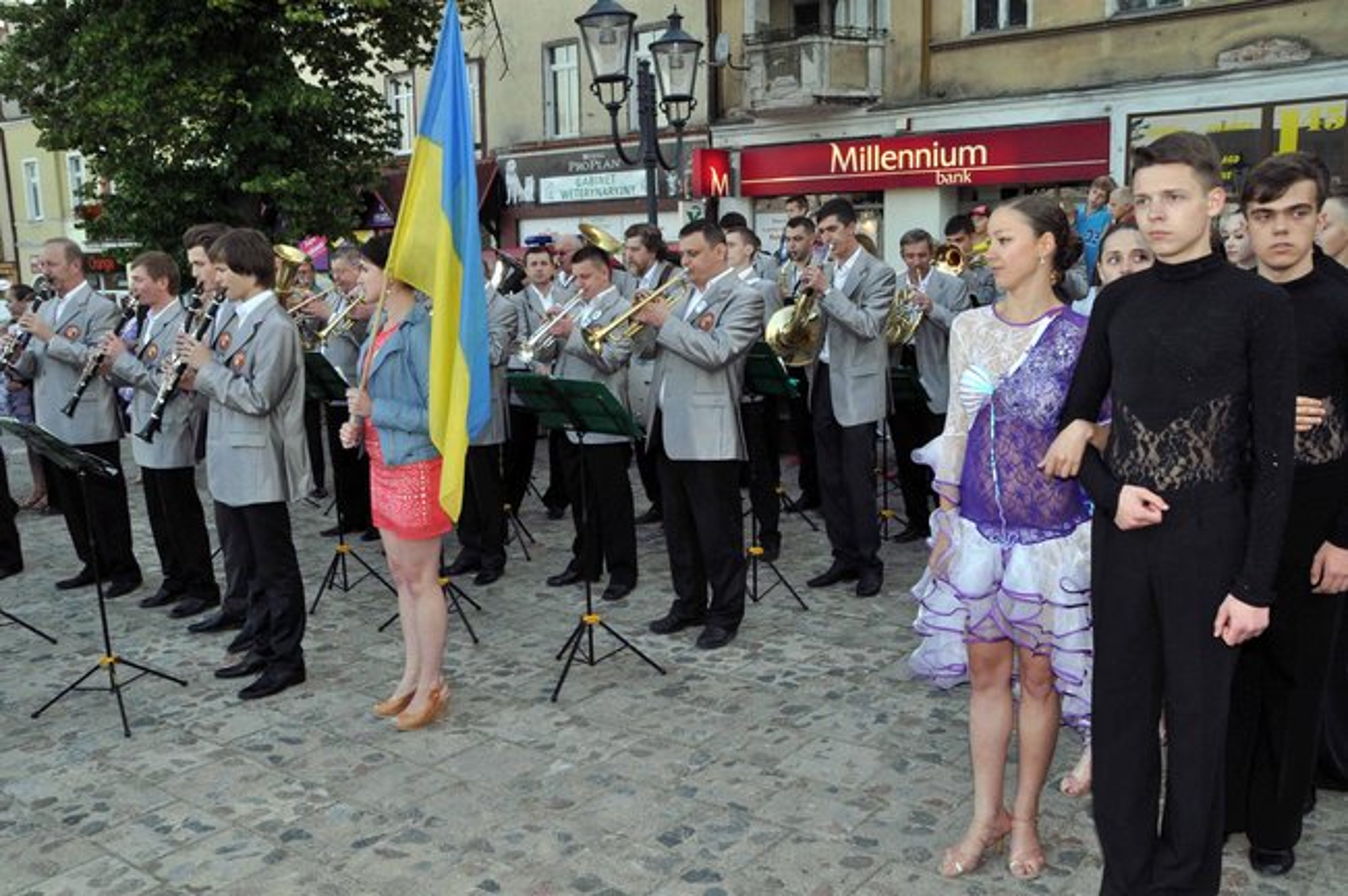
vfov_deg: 39.9
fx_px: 1234
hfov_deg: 57.3
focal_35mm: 33
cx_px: 674
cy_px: 448
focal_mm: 22
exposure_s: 1/60
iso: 640
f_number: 13
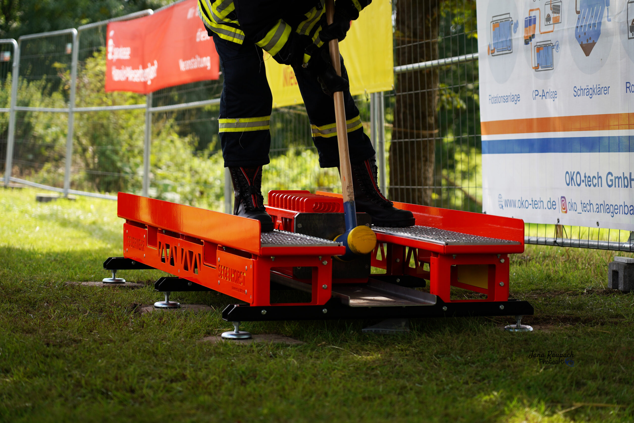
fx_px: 1849
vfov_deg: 13.0
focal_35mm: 105
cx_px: 317
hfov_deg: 19.5
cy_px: 212
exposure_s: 1/500
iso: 125
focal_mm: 105
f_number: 4
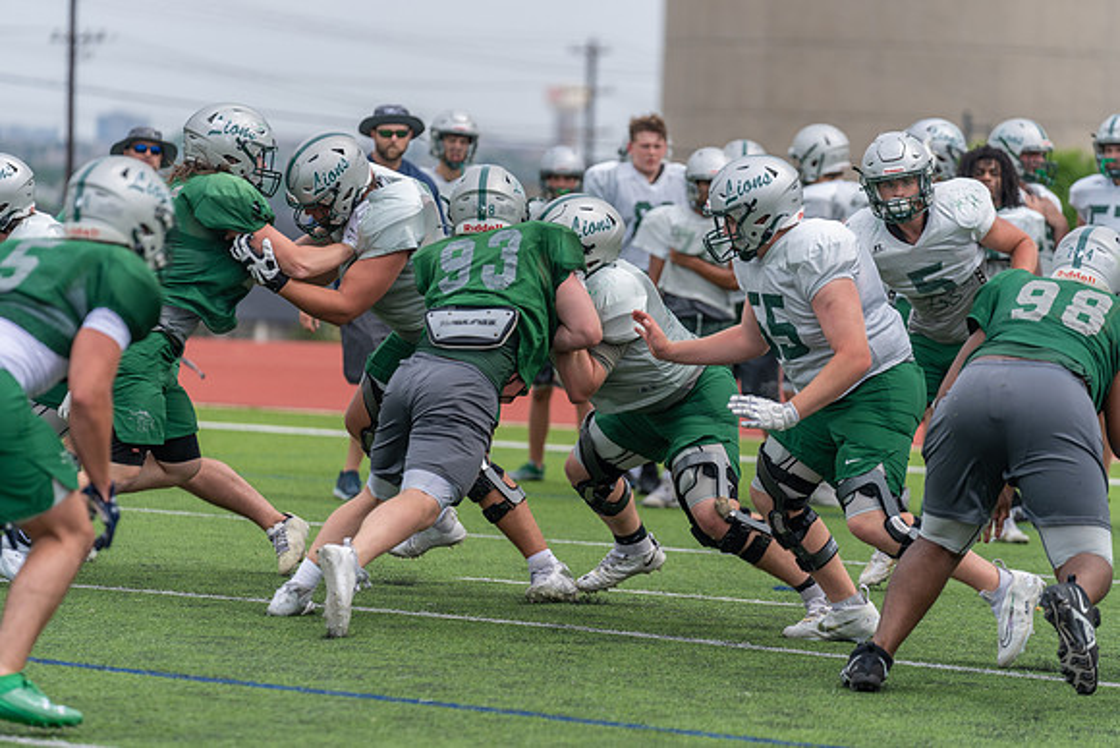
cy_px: 374
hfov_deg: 10.3
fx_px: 6223
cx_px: 560
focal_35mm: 200
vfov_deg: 6.9
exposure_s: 1/1250
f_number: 3.5
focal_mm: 200
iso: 160
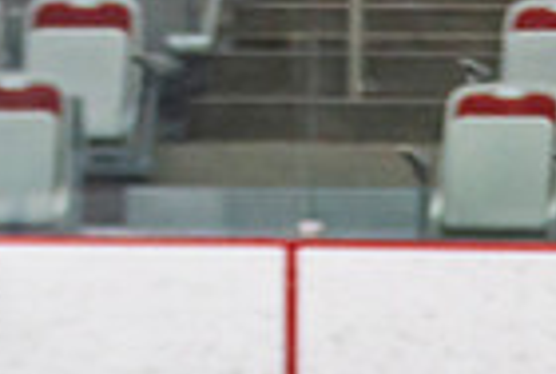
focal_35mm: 558
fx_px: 8636
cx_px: 1141
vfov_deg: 2.5
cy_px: 862
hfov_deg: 3.7
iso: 640
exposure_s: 1/640
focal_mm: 95
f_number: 2.8
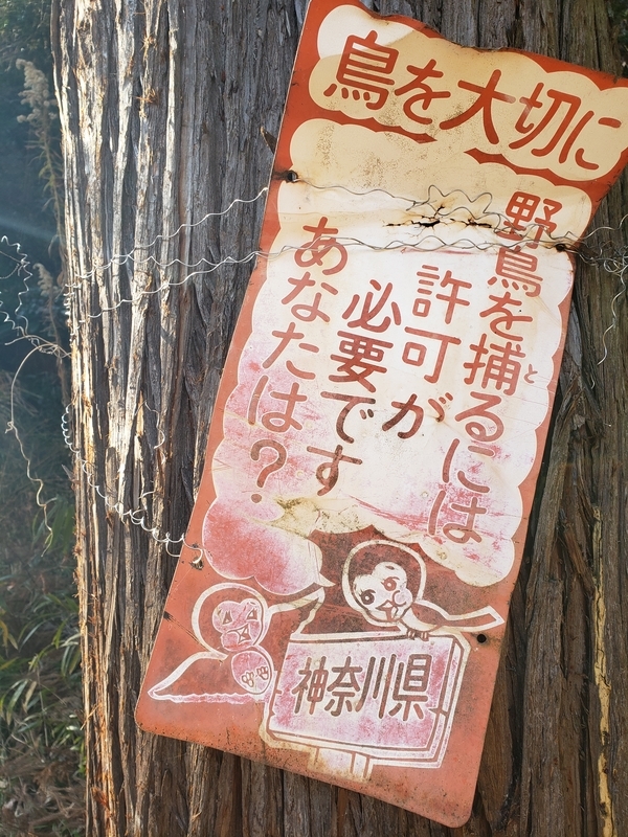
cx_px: 314
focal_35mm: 26
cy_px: 418
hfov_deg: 53.1
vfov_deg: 67.3
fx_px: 629
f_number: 2.4
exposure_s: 1/148
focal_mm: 4.3
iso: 50
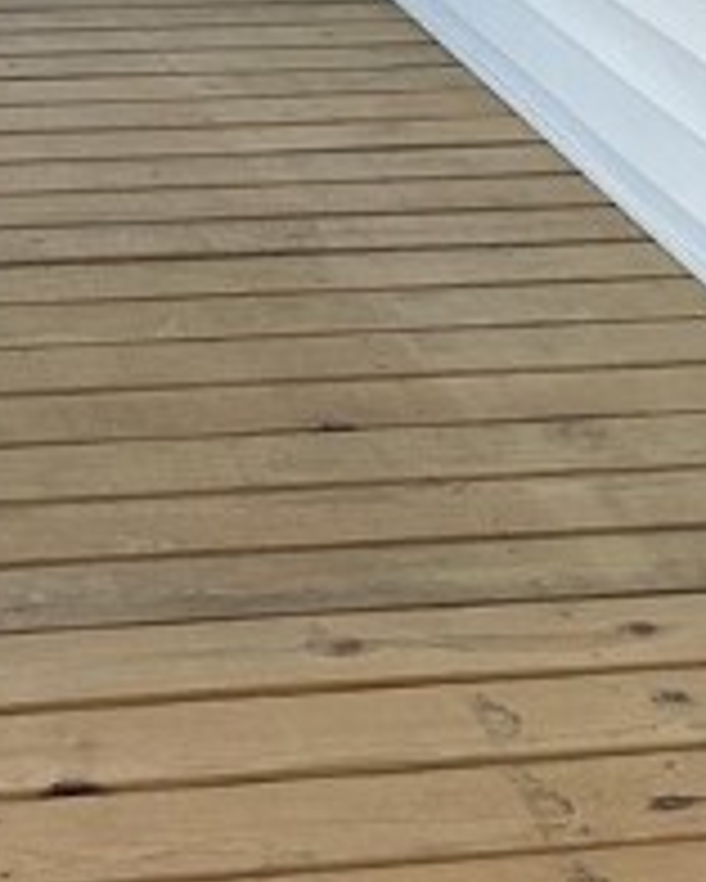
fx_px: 2897
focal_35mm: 111
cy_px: -310
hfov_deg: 13.9
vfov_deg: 16.2
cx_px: 225
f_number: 1.8
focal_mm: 3
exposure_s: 1/120
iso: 32
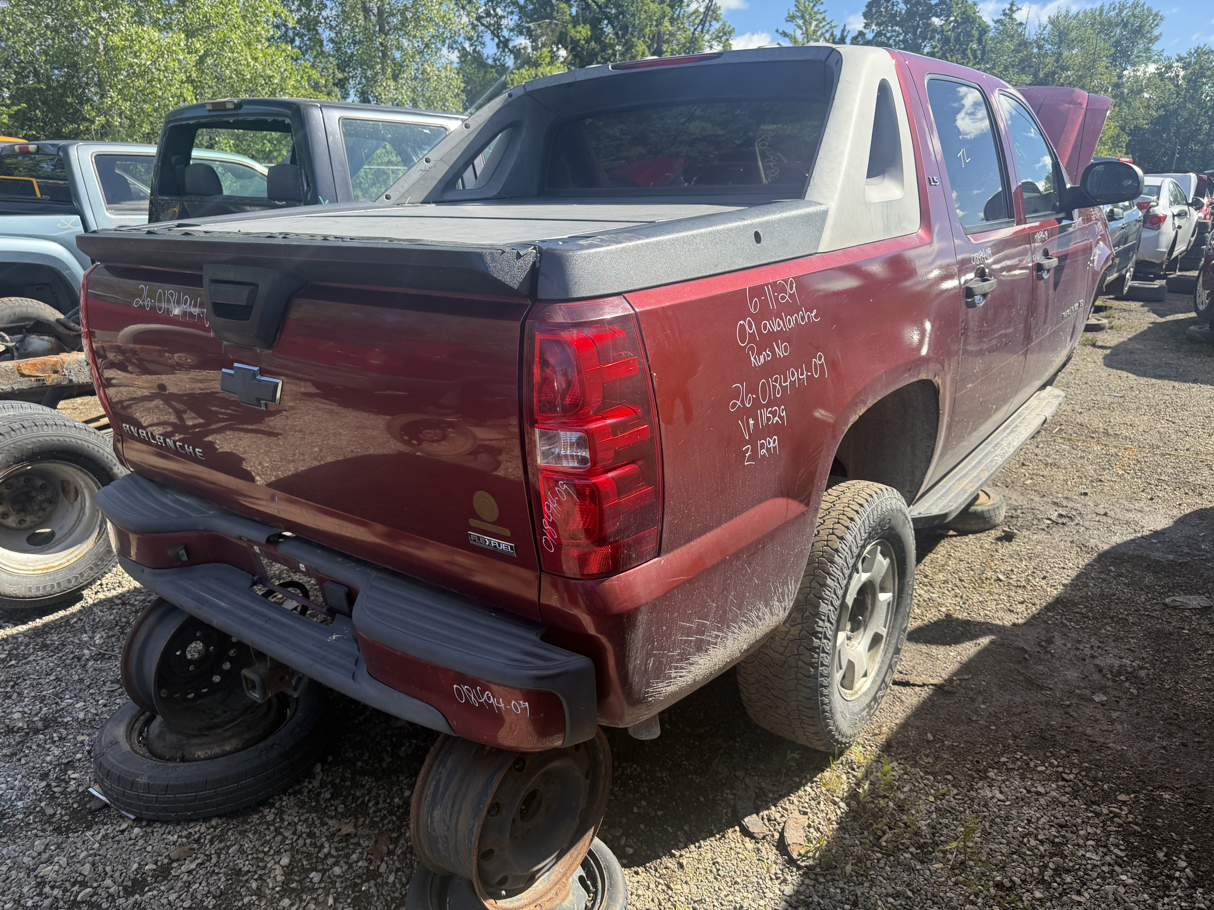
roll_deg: -0.6
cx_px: 607
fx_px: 842
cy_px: 455
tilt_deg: -16.7
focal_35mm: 24
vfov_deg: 56.8
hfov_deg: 71.6
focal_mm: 6.76
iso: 100
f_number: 1.78
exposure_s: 1/1770
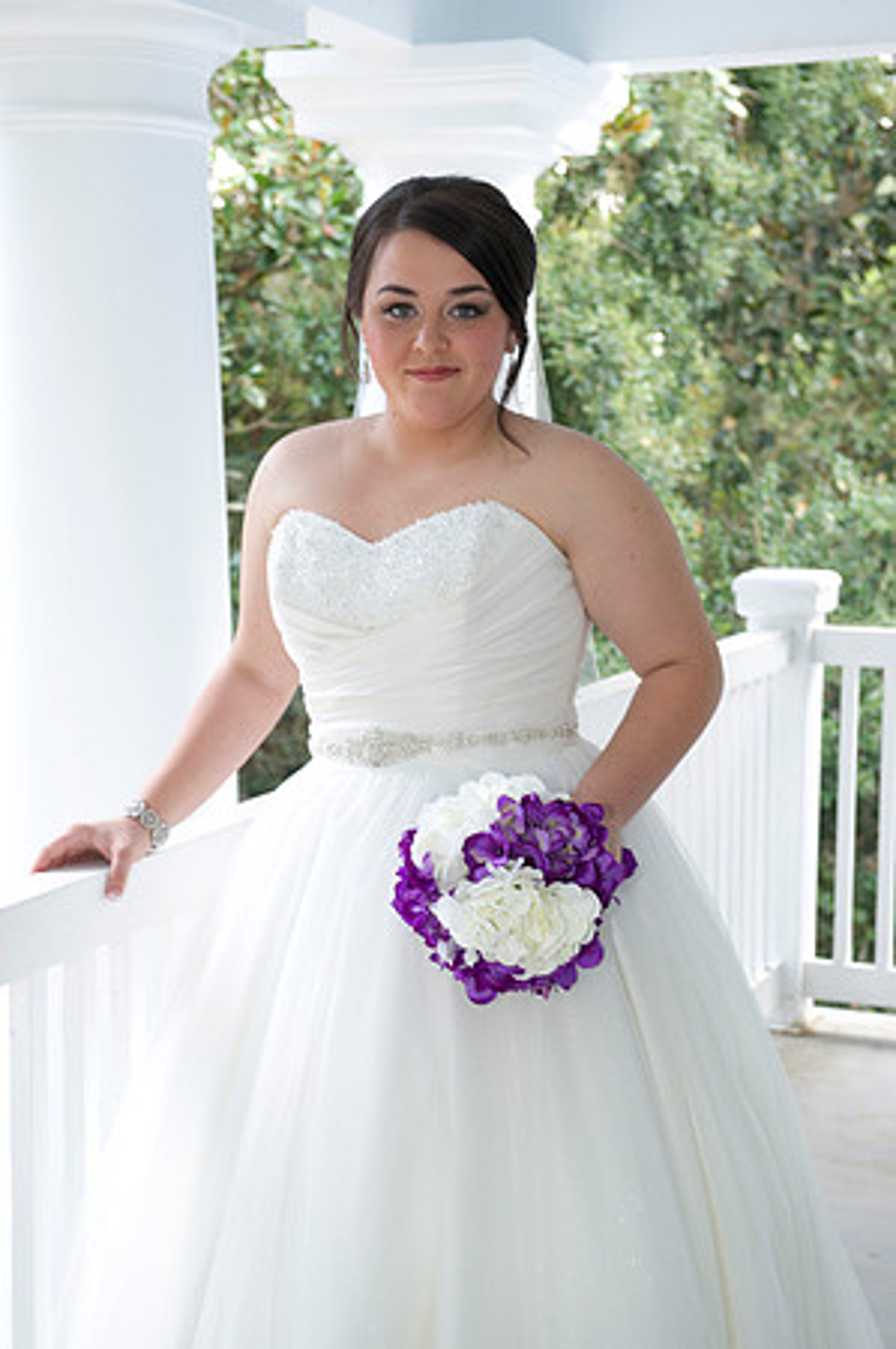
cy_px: 674
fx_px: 2170
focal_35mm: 58
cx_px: 448
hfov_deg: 23.3
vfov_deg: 34.5
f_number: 5.6
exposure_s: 1/50
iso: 320
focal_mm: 58
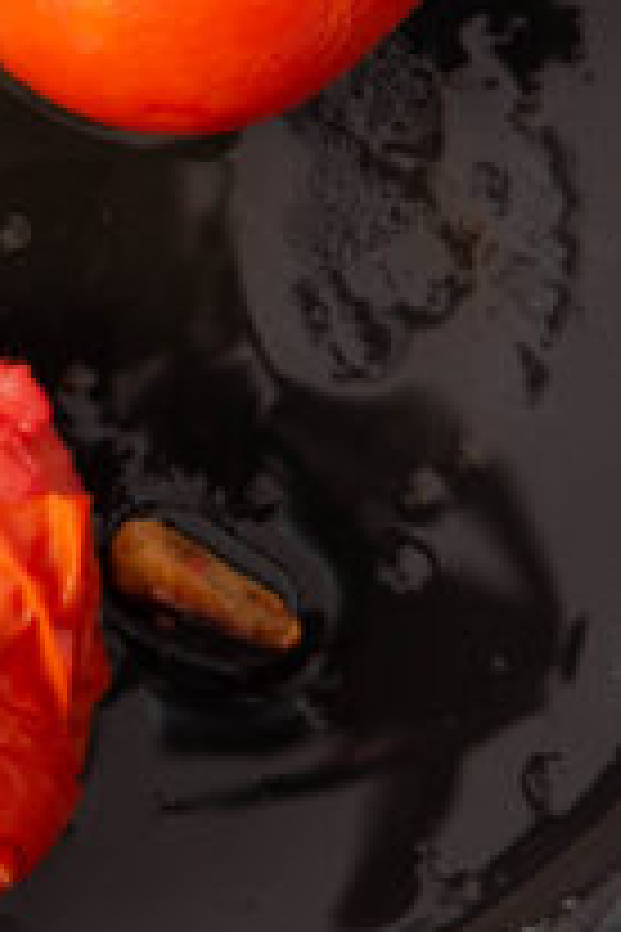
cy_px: 326
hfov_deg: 4.5
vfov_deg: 6.8
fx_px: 7865
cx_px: -50
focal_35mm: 304
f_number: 8
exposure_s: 1/5
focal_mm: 60
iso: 100
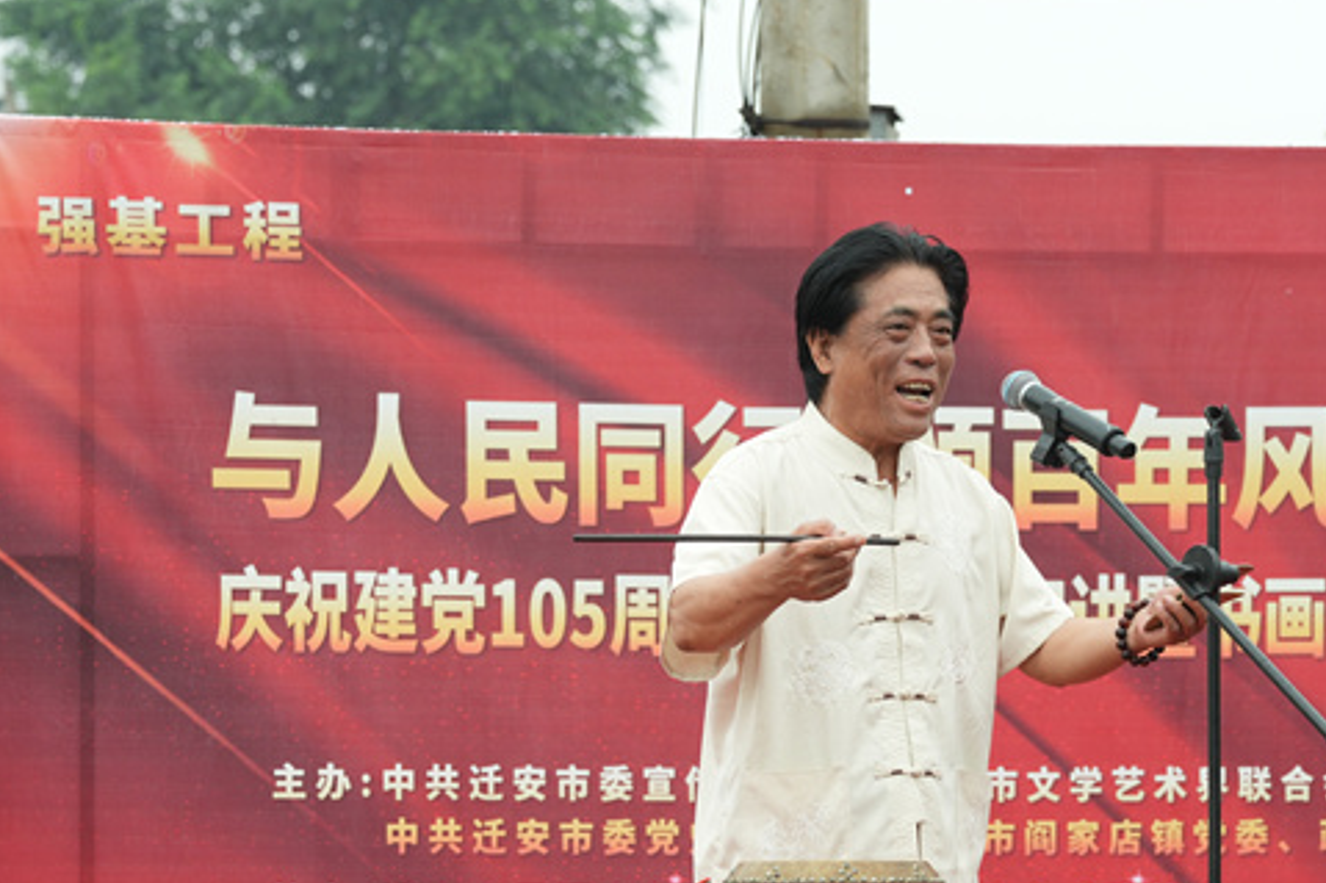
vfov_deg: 9.4
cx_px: 775
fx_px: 5376
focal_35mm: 146
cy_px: 792
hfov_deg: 14.1
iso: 200
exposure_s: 1/200
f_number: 4
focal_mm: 70
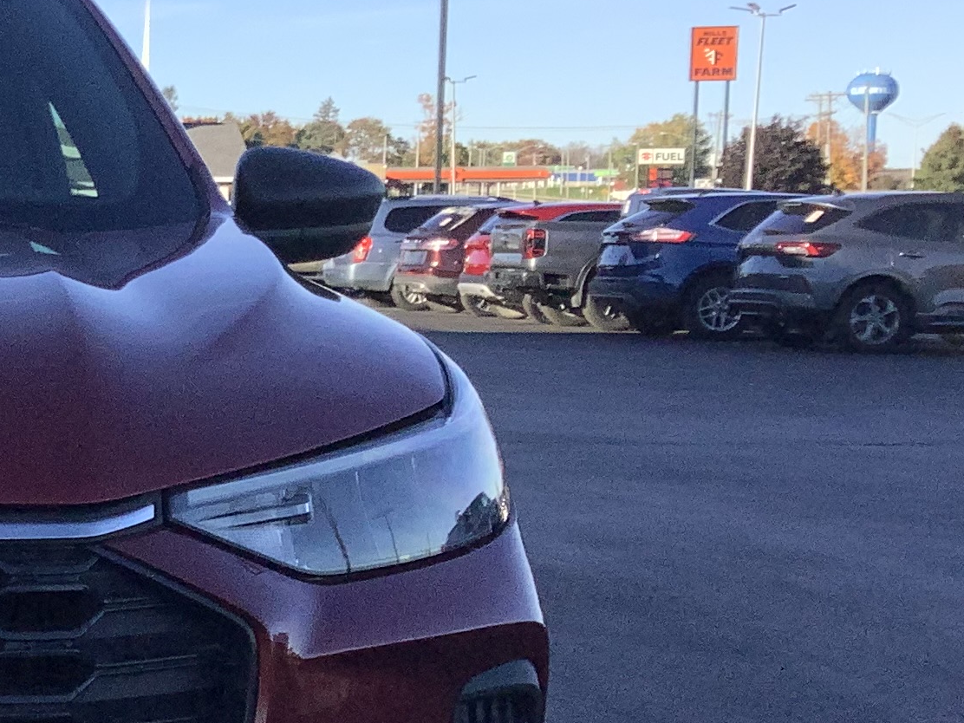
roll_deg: +0.4
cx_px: -419
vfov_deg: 16.2
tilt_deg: -7.5
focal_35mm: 91
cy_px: 507
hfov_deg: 19.2
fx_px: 2534
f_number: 2.4
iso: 25
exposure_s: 1/1538
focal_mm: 3.3
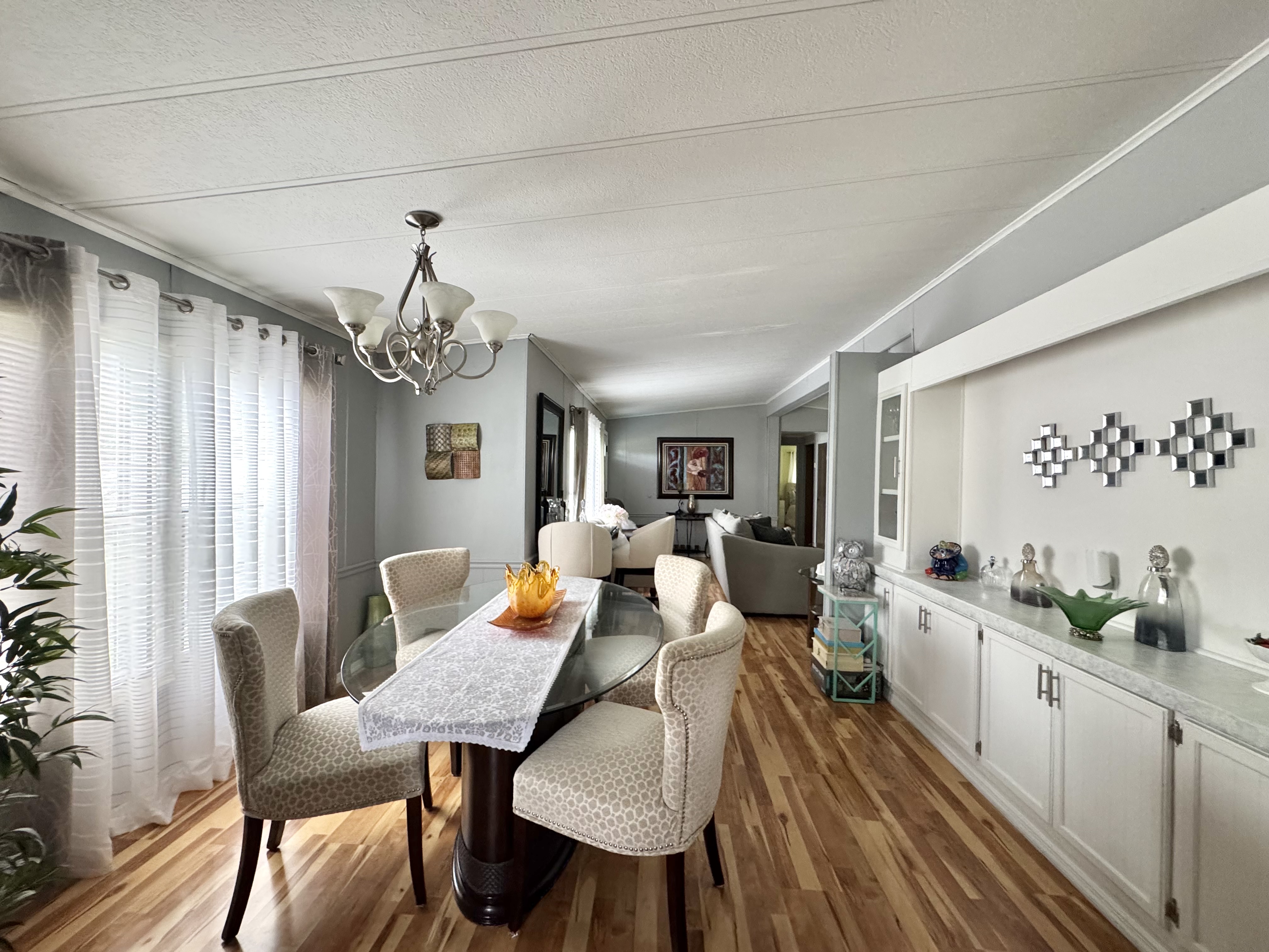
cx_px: 634
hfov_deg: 102.1
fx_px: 513
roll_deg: -0.7
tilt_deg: -0.5
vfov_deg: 85.7
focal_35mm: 14
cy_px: 476
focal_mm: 2.22
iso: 320
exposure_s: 1/80
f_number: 2.2
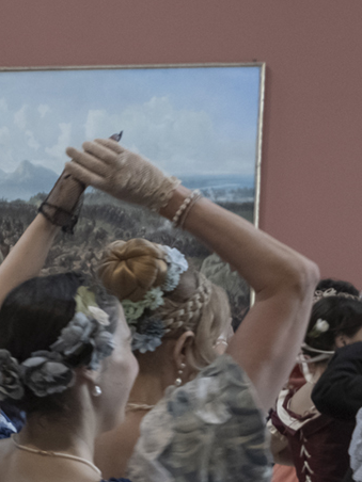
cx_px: -391
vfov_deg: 16.8
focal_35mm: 115
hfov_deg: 11.5
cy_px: 468
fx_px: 1603
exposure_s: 1/125
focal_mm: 24
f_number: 4
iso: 3200
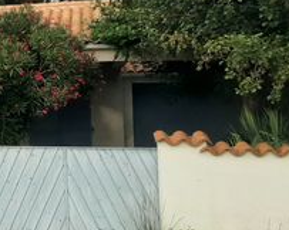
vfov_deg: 20.2
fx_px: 641
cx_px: -122
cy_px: 53
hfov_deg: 21.9
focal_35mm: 75
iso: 40
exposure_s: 1/1022
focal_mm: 3.93
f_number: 1.7
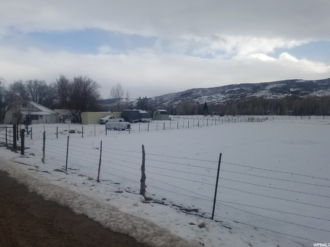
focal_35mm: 26
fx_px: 248
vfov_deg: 53.1
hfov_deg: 67.3
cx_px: 165
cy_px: 124
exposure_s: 1/2288
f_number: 1.7
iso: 50
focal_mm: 4.2
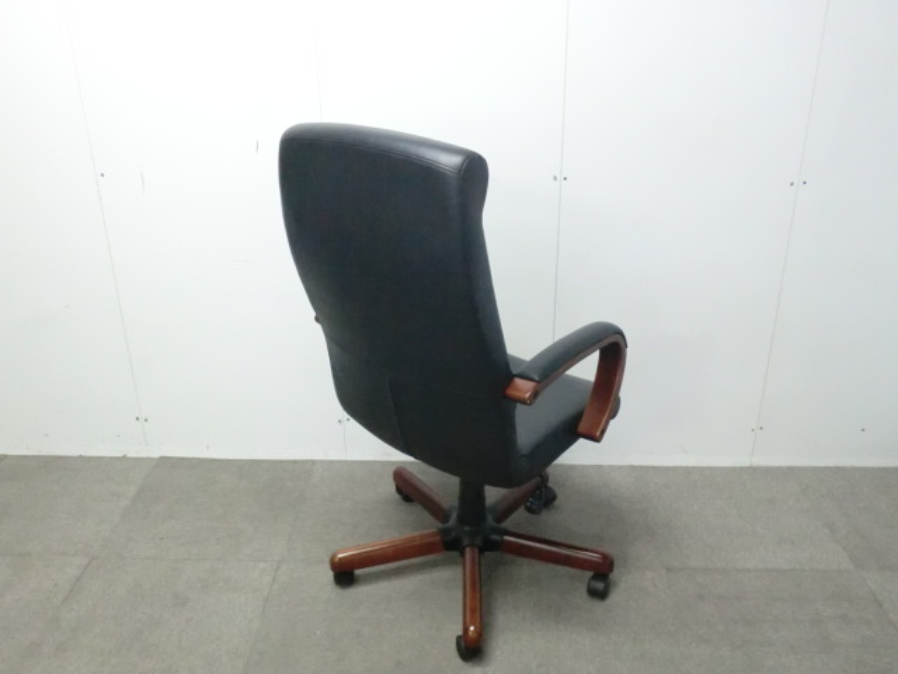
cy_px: 337
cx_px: 449
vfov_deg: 44.2
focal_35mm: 32
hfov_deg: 56.8
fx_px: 830
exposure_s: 1/40
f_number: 3.5
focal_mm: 5.8
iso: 800
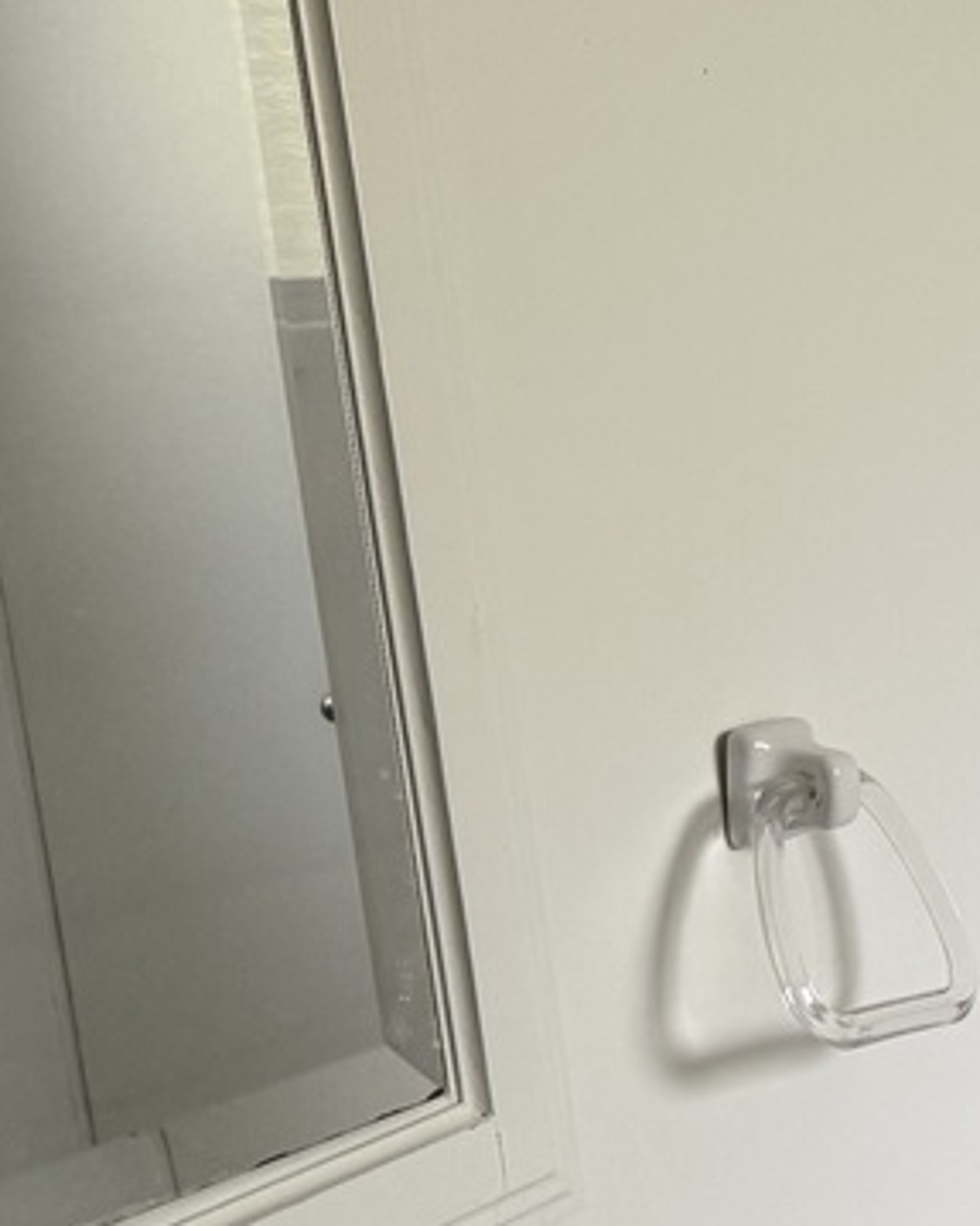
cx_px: 1677
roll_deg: +2.9
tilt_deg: -14.9
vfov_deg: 20.1
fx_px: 3409
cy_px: 1055
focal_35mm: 94
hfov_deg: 14.6
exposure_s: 1/89
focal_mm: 6.76
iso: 200
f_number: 1.78
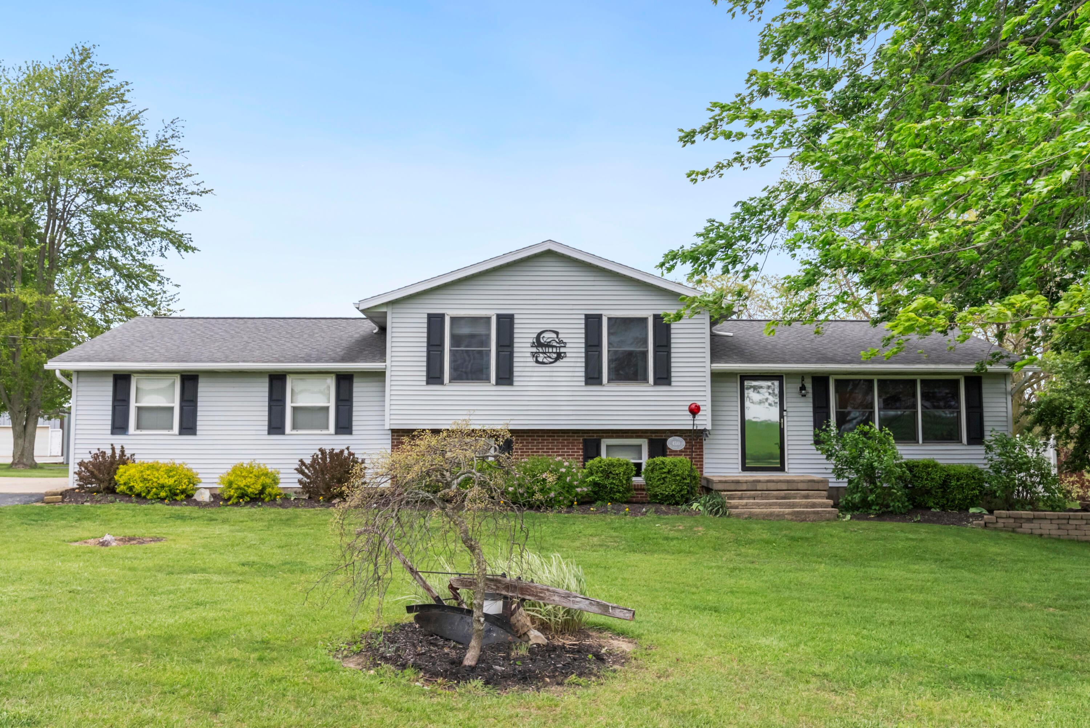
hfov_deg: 60.3
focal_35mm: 31
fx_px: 939
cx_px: 545
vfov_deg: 42.4
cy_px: 364
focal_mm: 31
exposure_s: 1/800
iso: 800
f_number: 9
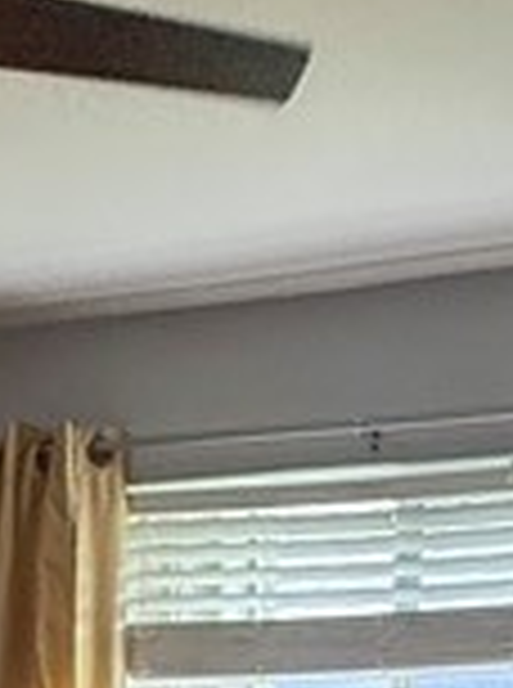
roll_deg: -2.1
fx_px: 1865
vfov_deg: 16.9
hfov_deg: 15.7
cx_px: 238
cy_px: 1277
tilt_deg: -9.7
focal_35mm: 94
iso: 320
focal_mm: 2.22
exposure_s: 1/120
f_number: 2.2
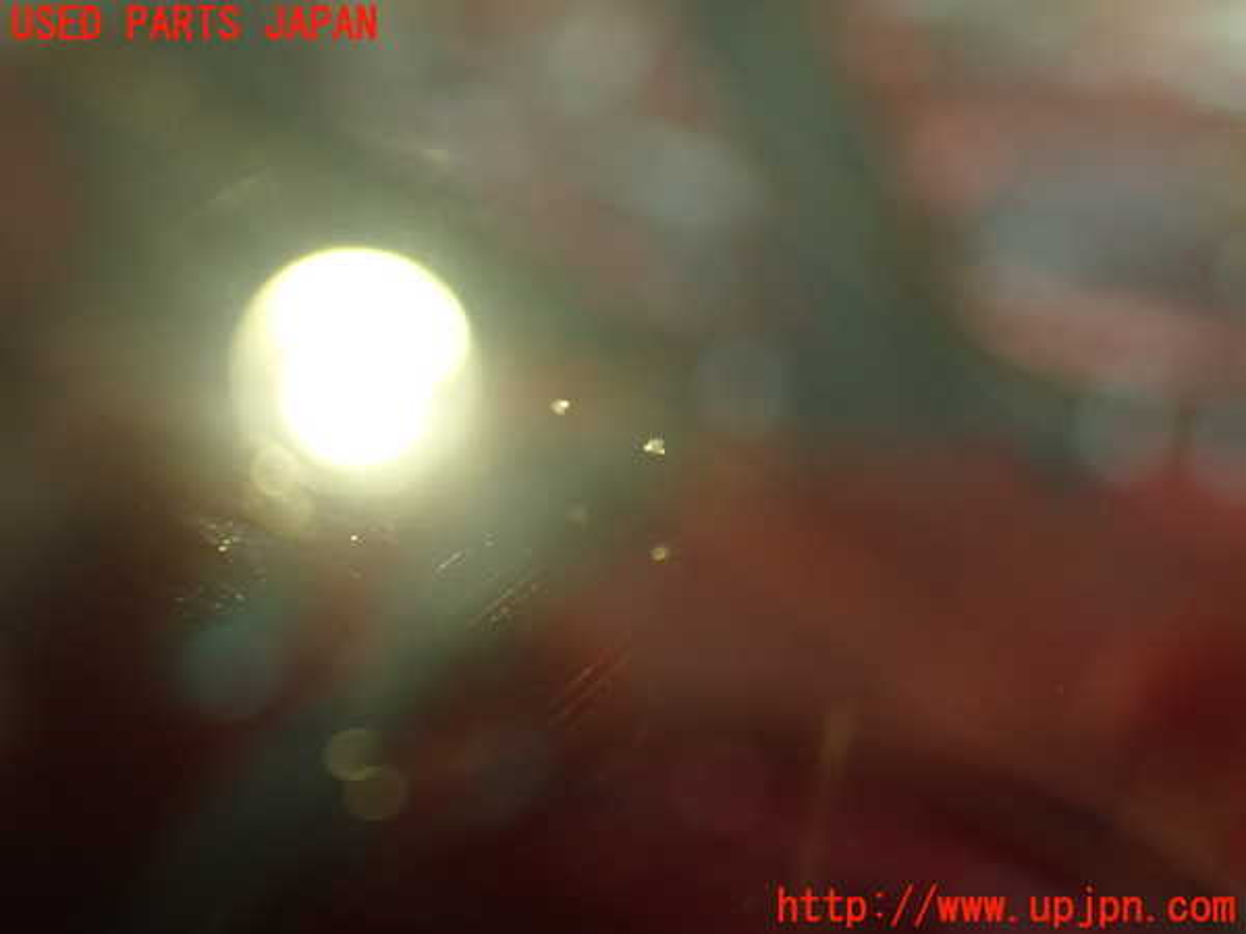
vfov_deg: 39.7
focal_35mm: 36
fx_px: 1296
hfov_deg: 51.4
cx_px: 623
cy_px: 467
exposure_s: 1/40
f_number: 2.5
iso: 400
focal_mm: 6.37
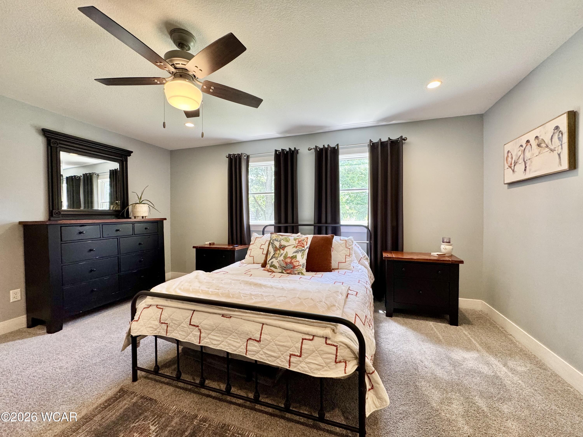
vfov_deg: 85.7
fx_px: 236
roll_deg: +0.2
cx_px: 292
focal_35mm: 14
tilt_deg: -0.5
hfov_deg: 102.1
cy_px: 218
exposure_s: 1/120
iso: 200
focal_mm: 2.22
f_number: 2.2
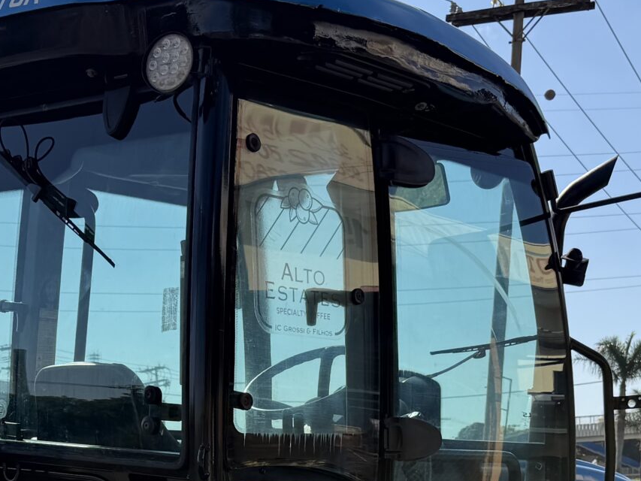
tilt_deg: -5.2
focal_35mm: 72
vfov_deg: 19.0
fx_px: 1333
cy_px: 618
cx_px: 210
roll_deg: -0.3
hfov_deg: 26.9
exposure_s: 1/4975
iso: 80
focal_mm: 6.76
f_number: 1.78
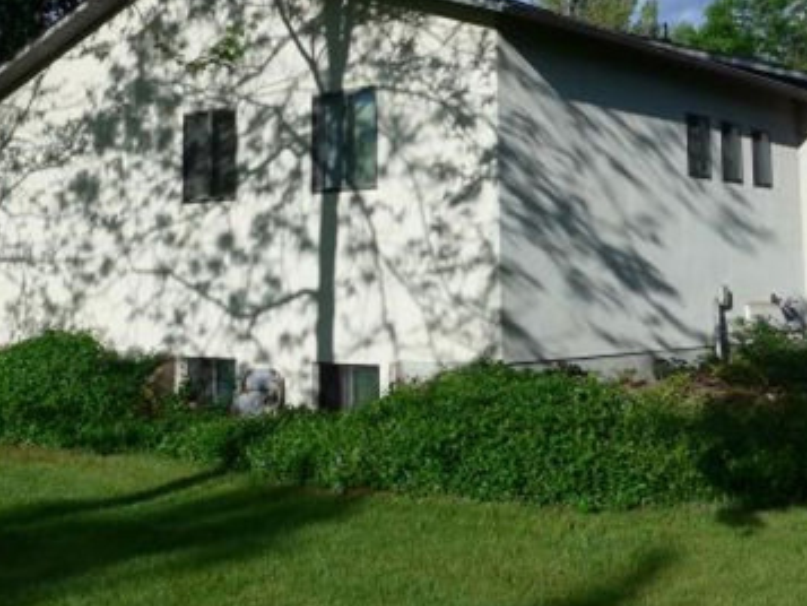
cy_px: 142
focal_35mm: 52
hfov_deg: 36.8
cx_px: 407
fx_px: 1213
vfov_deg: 27.6
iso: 80
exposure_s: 1/1600
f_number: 3.2
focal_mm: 6
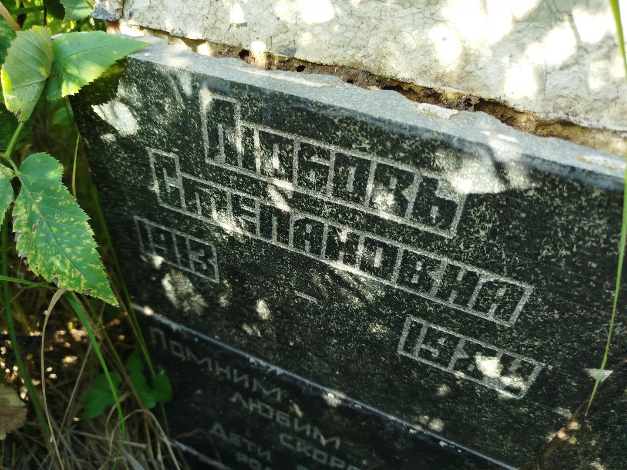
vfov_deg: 56.8
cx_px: 314
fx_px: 435
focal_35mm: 24
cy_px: 235
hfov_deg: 71.6
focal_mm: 5.31
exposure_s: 1/100
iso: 80
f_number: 1.7
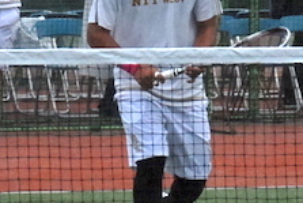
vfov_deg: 1.9
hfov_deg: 2.8
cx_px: 105
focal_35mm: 744
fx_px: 6266
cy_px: 96
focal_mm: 92
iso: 800
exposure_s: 1/250
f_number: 11
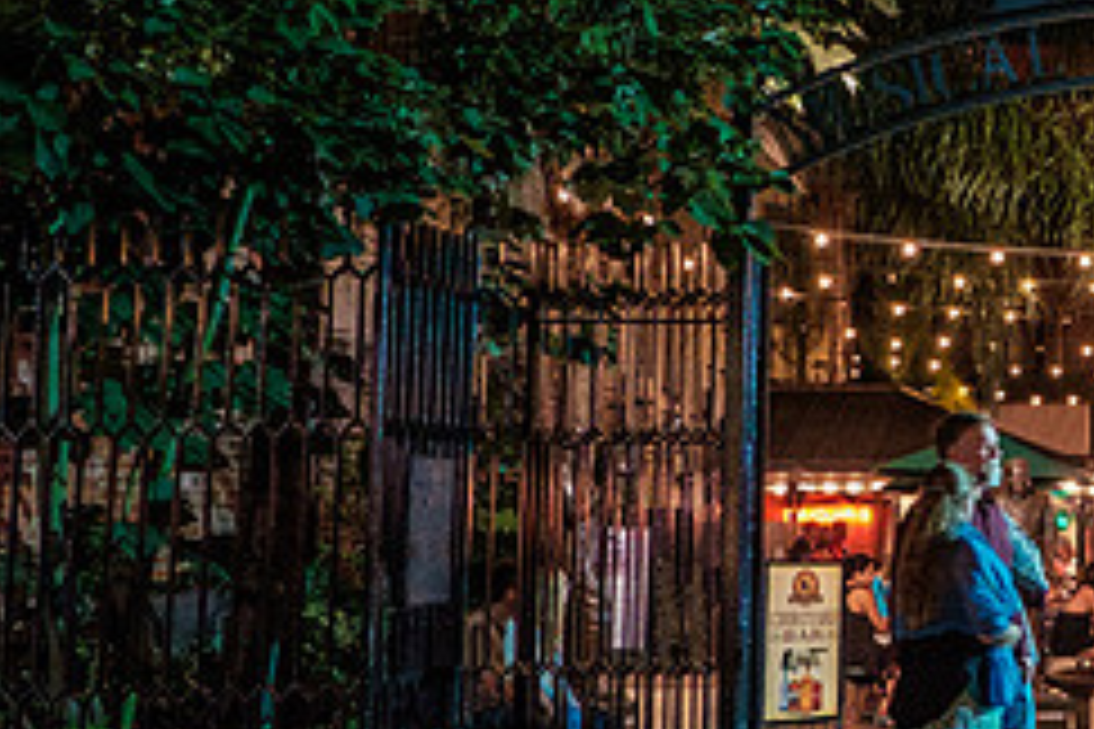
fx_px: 2036
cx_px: 1265
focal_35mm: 67
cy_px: 313
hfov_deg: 27.1
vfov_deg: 20.3
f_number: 2.8
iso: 3200
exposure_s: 1/30
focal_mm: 18
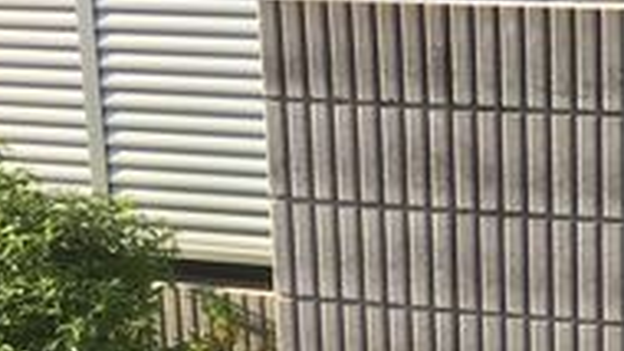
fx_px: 1473
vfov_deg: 13.6
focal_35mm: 89
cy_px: 238
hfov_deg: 22.3
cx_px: 719
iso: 25
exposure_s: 1/360
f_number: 2.4
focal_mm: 3.3
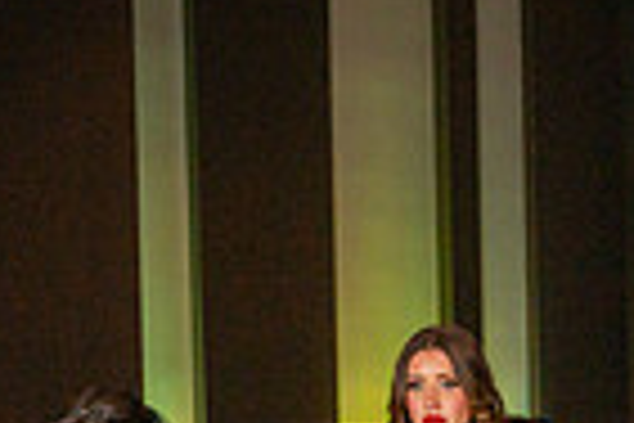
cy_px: 632
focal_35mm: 178
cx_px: 710
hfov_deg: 11.4
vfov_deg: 7.6
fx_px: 3135
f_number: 4
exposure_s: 1/200
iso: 400
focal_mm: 36
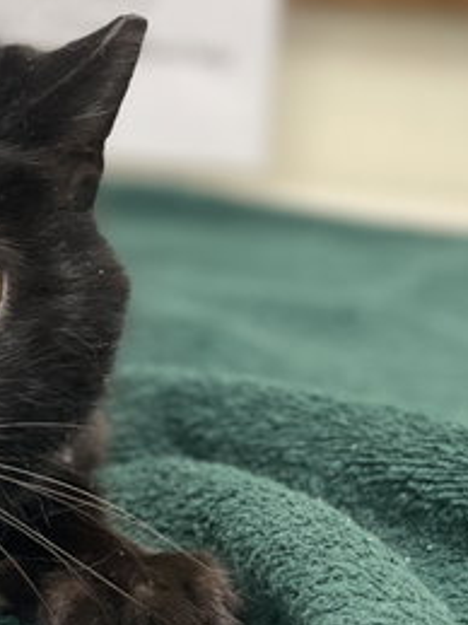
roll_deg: -3.2
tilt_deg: -6.5
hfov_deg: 10.8
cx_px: -111
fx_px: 2418
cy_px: 168
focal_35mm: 134
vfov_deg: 14.7
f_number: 2
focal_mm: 6
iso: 200
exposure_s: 1/60
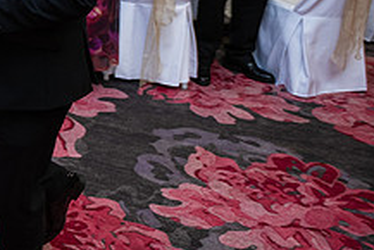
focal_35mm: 64
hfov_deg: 27.0
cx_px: -98
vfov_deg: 20.1
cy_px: -44
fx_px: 665
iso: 800
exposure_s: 1/160
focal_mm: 24
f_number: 3.5
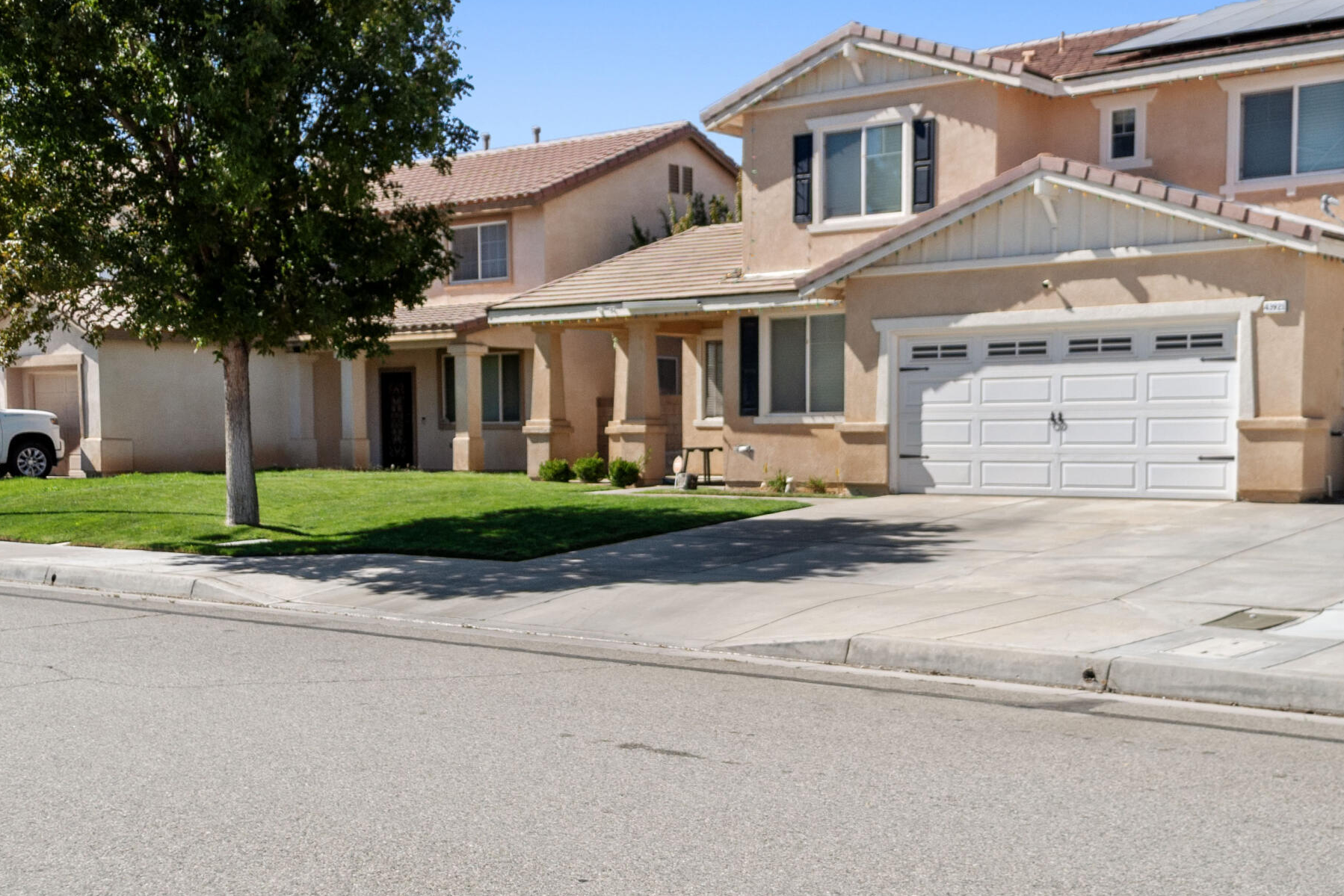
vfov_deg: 29.7
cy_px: 561
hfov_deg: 43.5
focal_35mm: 45
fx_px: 1680
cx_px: 748
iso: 200
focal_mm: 18
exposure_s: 1/3200
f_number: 3.5
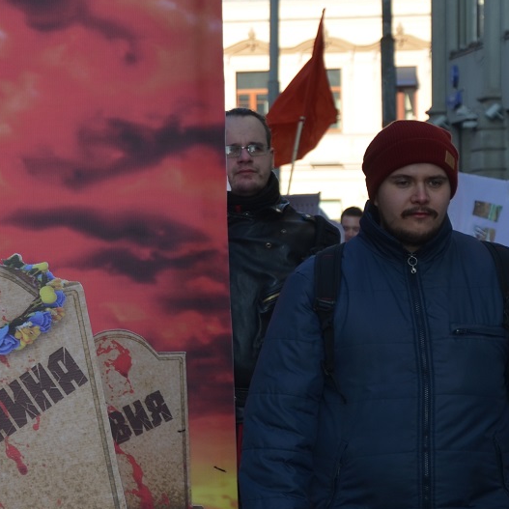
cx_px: -197
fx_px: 3444
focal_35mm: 207
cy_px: 199
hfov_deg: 8.3
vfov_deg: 8.5
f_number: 5
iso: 100
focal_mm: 58
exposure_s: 1/200
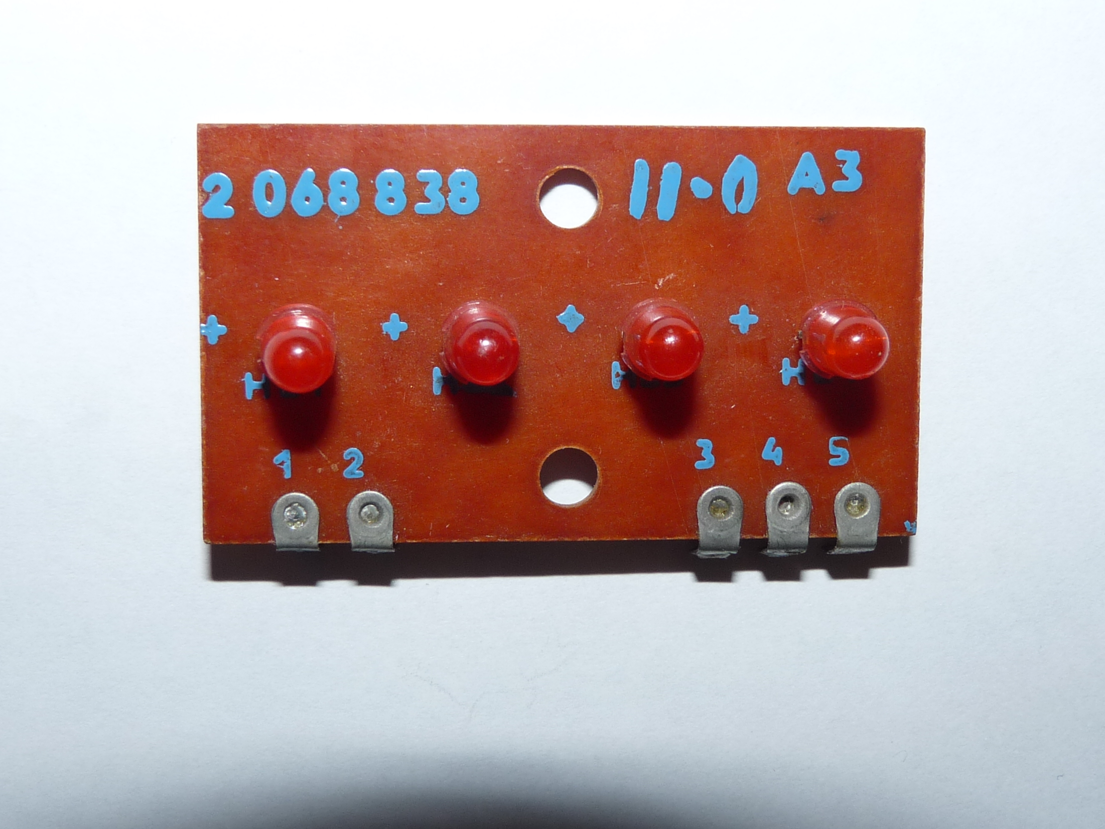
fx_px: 1596
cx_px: 568
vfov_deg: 29.1
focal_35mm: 50
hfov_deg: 38.2
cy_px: 357
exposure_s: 1/30
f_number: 4
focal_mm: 5.4
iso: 100
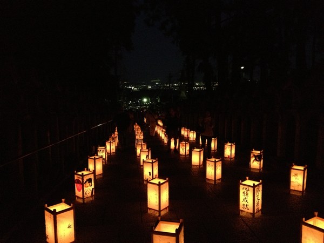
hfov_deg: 52.6
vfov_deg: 40.7
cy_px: 122
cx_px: 162
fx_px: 328
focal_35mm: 35
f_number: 2.4
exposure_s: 1/15
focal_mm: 4.28
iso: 800
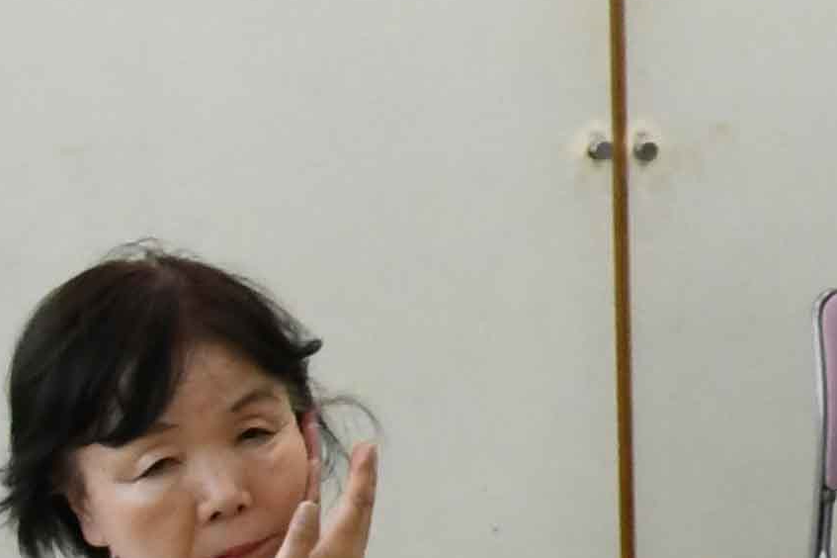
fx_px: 5043
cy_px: 492
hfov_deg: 8.3
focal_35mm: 217
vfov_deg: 6.3
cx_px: 2313
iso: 2000
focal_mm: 22
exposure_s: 1/250
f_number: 7.1
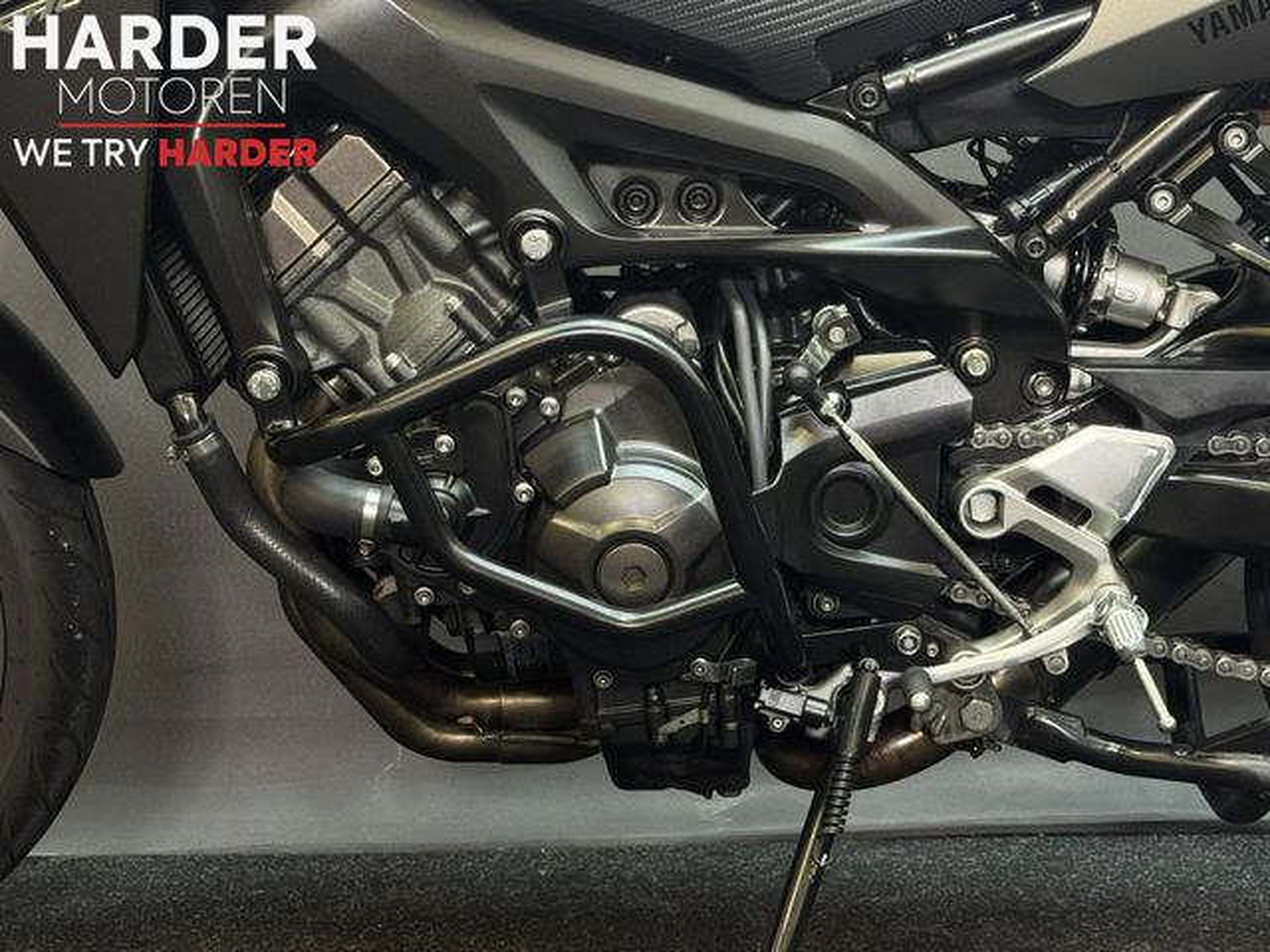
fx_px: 1761
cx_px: 635
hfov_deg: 39.7
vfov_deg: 30.3
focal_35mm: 48
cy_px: 476
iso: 200
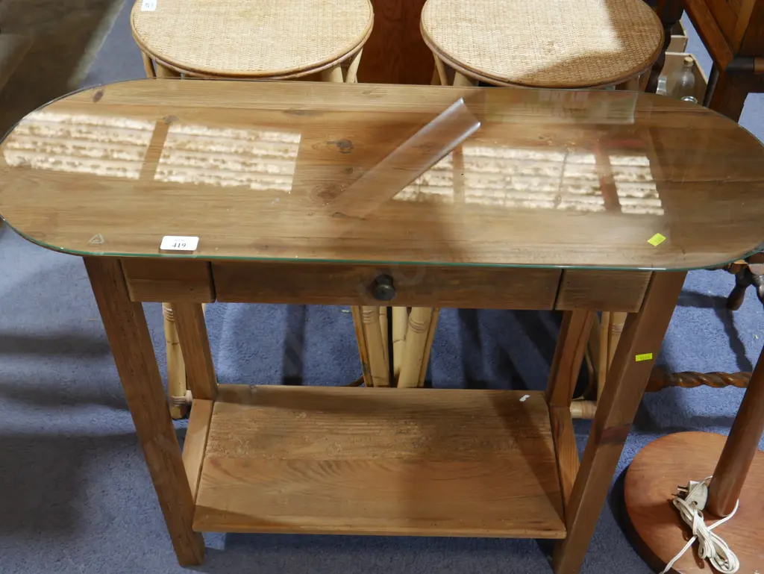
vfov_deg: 36.0
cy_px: 287
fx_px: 883
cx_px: 382
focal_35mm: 40
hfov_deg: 46.8
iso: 640
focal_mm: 20
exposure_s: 1/60
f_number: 4.4
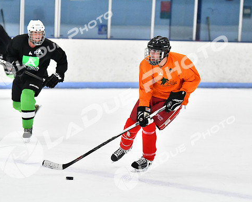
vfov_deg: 7.0
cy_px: 101
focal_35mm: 221
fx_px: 1648
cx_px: 113
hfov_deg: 8.7
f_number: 2.8
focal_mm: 130
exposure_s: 1/1250
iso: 6400
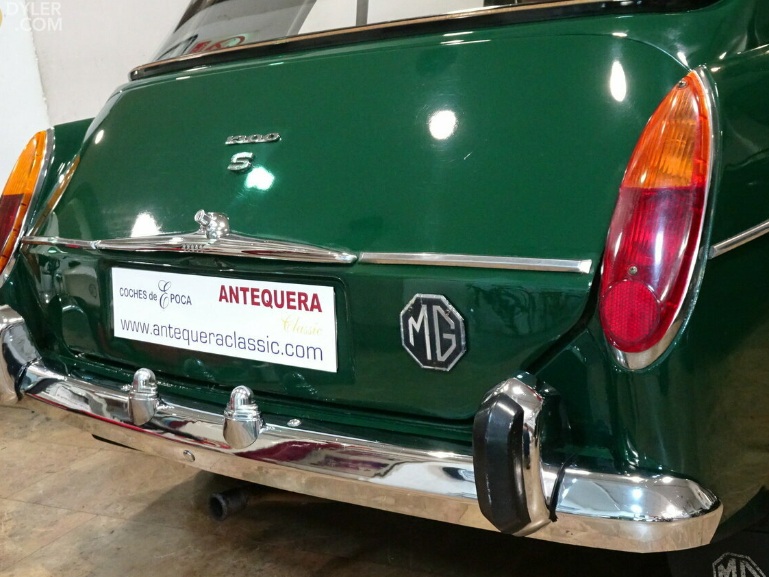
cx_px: 363
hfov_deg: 40.4
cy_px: 298
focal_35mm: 47
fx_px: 1044
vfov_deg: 30.9
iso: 800
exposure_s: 1/15
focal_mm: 7.58
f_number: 4.5
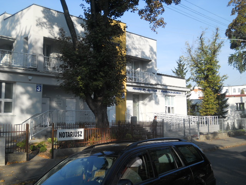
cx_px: 123
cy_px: 92
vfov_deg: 35.1
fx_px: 291
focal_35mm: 41
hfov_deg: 45.8
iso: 80
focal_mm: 6.72
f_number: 5.5
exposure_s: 1/200
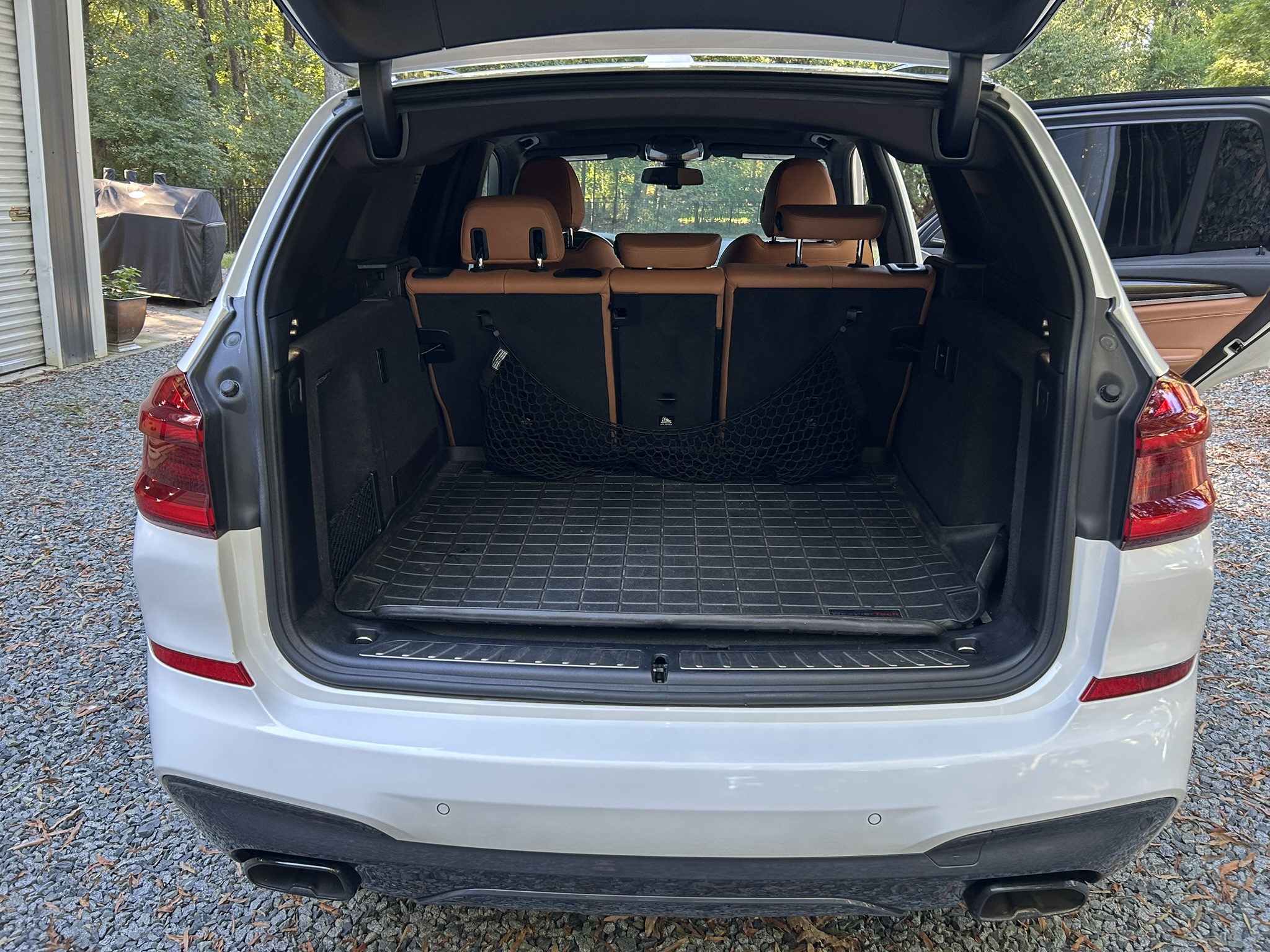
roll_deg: -4.7
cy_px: 476
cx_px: 635
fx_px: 954
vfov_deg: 53.1
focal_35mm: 26
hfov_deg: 67.3
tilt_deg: -18.7
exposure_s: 1/121
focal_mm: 5.7
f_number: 1.5
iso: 125
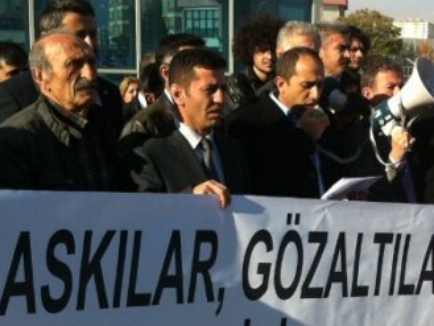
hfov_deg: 25.7
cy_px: 236
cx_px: 367
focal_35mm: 74
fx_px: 928
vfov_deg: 19.8
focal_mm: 3.85
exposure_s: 1/958
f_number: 2.8
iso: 80
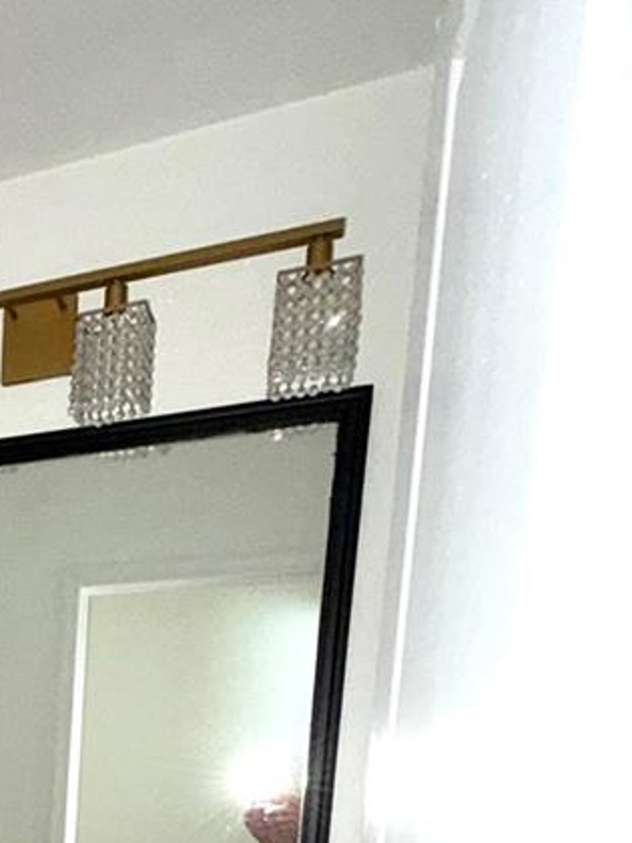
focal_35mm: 40
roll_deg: -0.9
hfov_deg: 28.5
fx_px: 974
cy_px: 917
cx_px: -219
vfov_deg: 38.9
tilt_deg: -7.0
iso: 160
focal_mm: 2.22
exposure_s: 1/45
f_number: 2.2
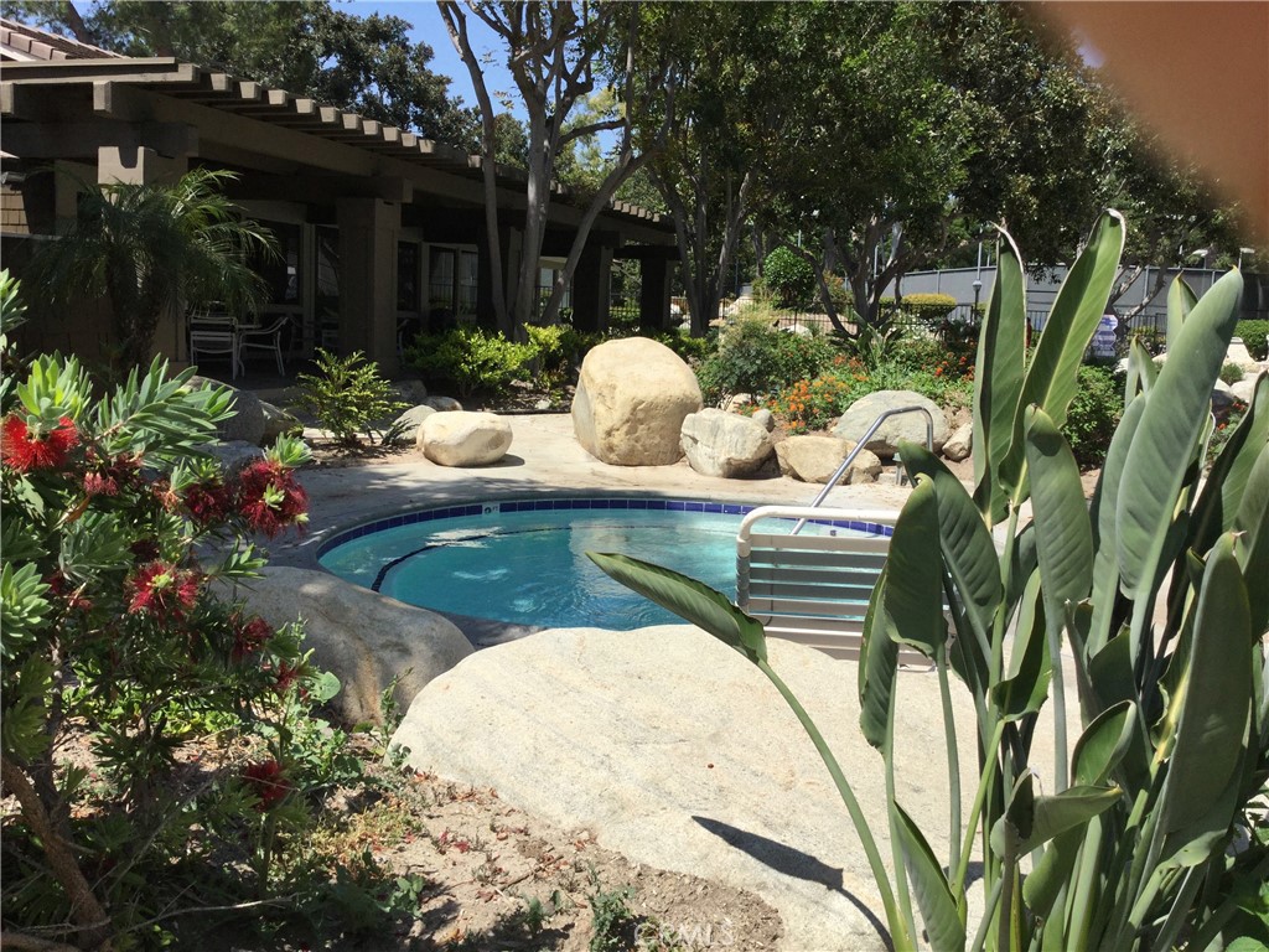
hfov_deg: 58.4
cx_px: 634
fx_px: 1136
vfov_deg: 45.4
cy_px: 476
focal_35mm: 31
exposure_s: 1/1508
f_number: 2.4
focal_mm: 3.3
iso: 25
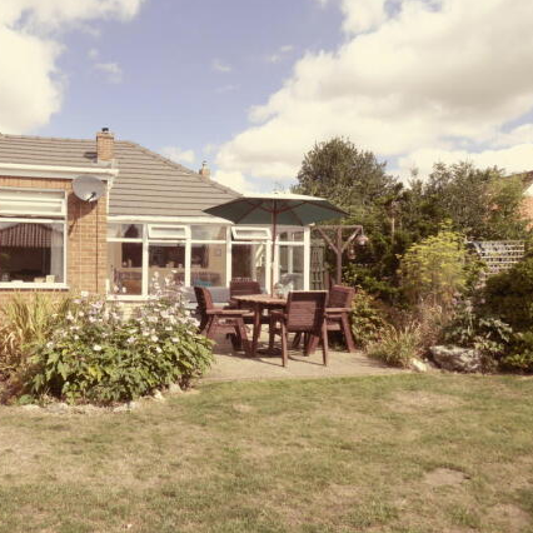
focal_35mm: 29
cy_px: 267
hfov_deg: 54.7
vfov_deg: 55.6
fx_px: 505
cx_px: 186
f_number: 3.3
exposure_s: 1/1000
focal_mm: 4.3
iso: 80
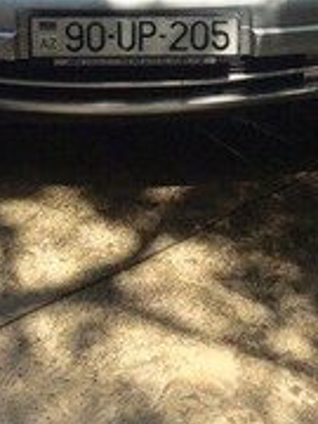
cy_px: -104
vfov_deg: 22.3
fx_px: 980
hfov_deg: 18.4
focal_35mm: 80
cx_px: 153
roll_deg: +1.8
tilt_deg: -17.7
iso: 32
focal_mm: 4.15
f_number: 2.2
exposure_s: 1/942
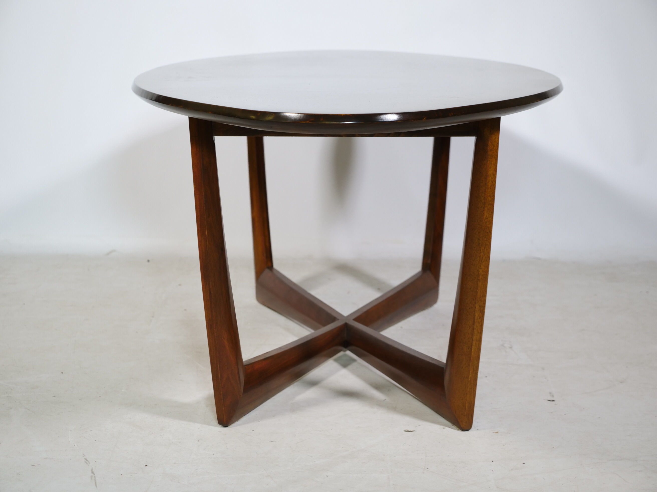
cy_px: 246
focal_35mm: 64
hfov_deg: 30.3
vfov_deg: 22.9
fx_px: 1215
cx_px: 328
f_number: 3.5
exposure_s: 1/80
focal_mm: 32
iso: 400
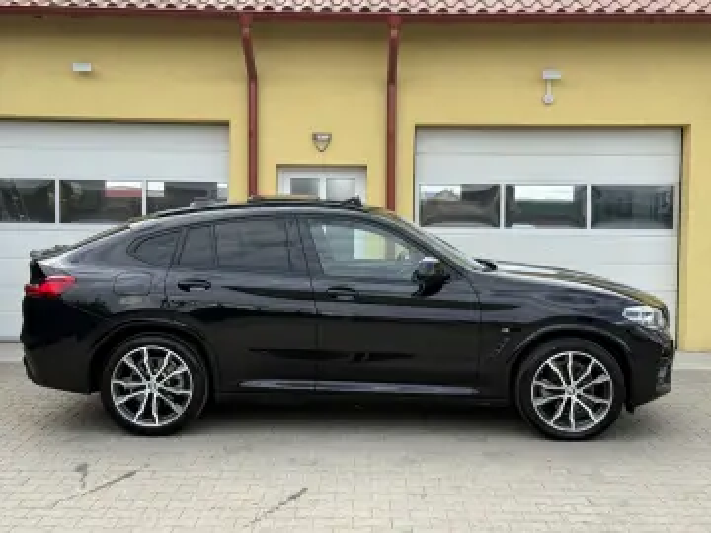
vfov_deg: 30.3
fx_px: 986
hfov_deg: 39.7
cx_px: 356
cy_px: 266
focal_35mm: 48
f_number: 1.78
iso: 100
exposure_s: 1/2415
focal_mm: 6.76
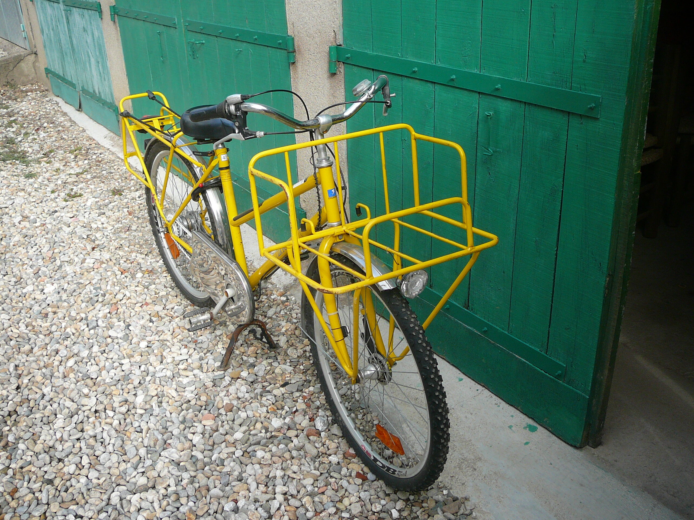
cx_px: 347
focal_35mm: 35
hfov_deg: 52.6
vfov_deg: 40.7
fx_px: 702
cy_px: 260
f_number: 2.8
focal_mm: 5.2
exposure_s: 1/320
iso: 80
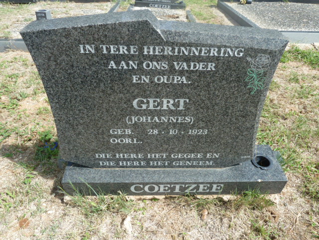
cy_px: 120
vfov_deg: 54.9
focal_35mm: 25
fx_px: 230
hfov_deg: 69.4
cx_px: 160
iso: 80
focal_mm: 4.1
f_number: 4
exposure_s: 1/250
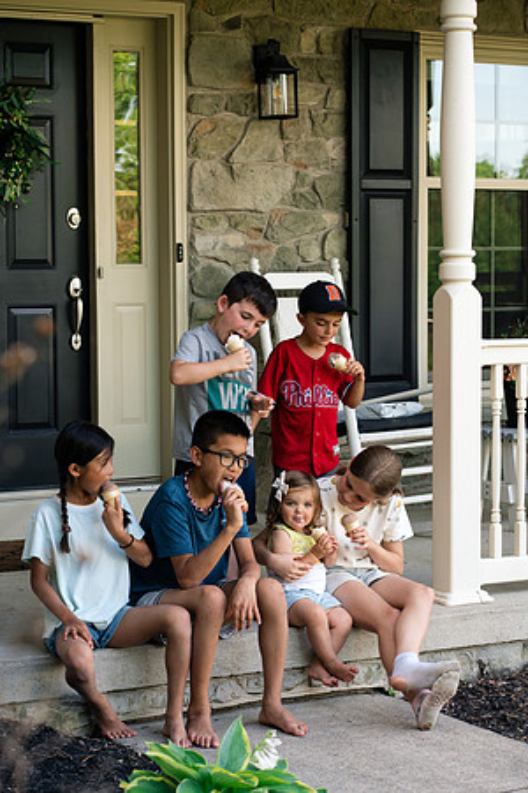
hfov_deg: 16.1
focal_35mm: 85
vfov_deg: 23.9
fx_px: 1870
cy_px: 396
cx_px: 264
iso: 640
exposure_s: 1/250
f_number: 6.3
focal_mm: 85
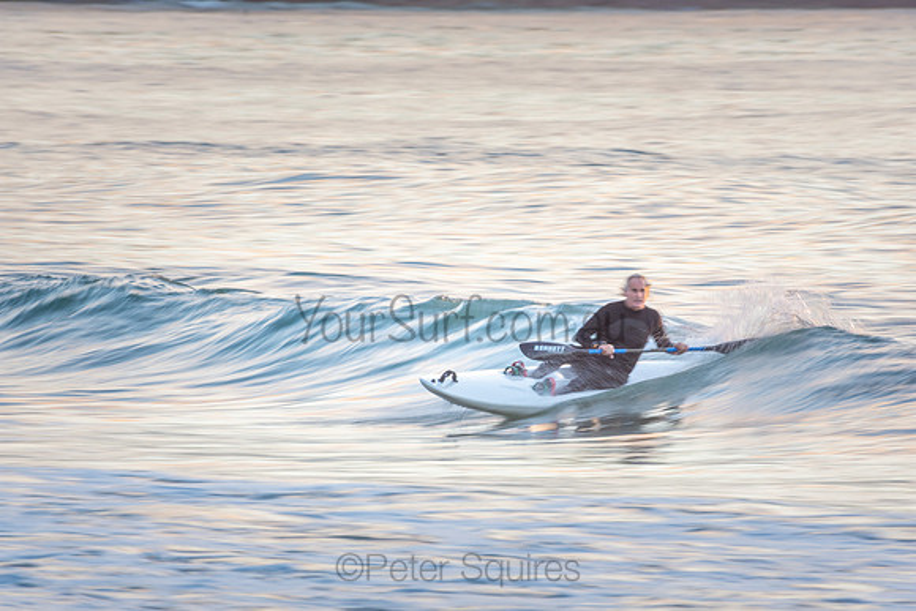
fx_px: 19087
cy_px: 306
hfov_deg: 2.7
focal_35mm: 750
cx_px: 458
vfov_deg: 1.8
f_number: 13
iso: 100
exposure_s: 1/20
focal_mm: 500
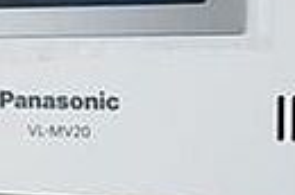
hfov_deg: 26.5
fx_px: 605
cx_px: 32
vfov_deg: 18.2
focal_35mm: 74
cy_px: 48
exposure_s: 1/50
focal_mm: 10
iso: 3200
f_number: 4
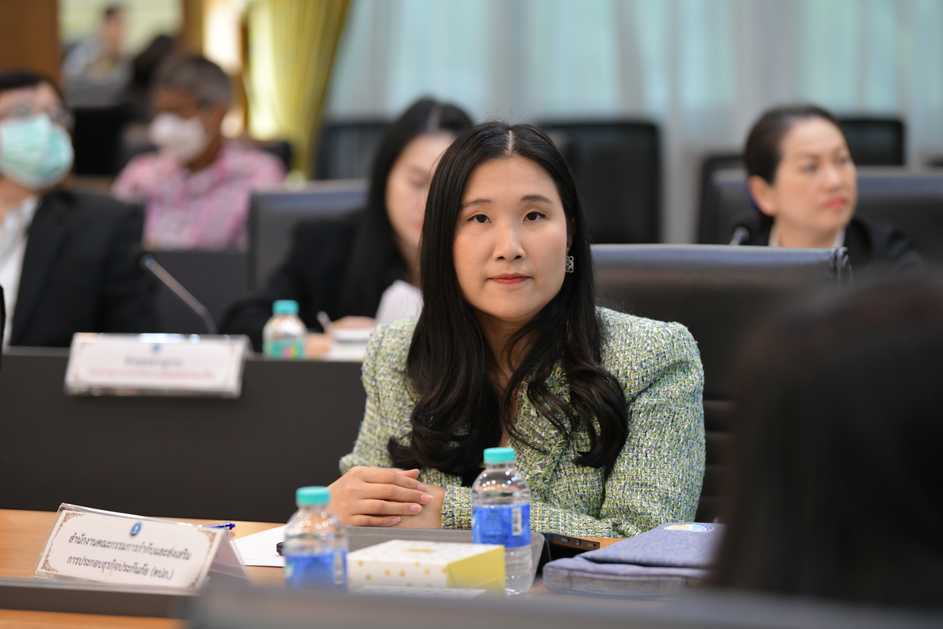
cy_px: 314
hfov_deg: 15.8
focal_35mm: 130
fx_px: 3405
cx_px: 472
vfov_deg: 10.5
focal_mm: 130
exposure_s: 1/125
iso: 1600
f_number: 2.8
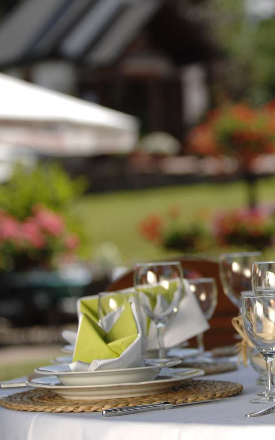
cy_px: 220
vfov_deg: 12.9
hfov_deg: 8.0
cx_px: 301
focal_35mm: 162
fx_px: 1942
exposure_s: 1/1250
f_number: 2.8
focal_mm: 70
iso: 100
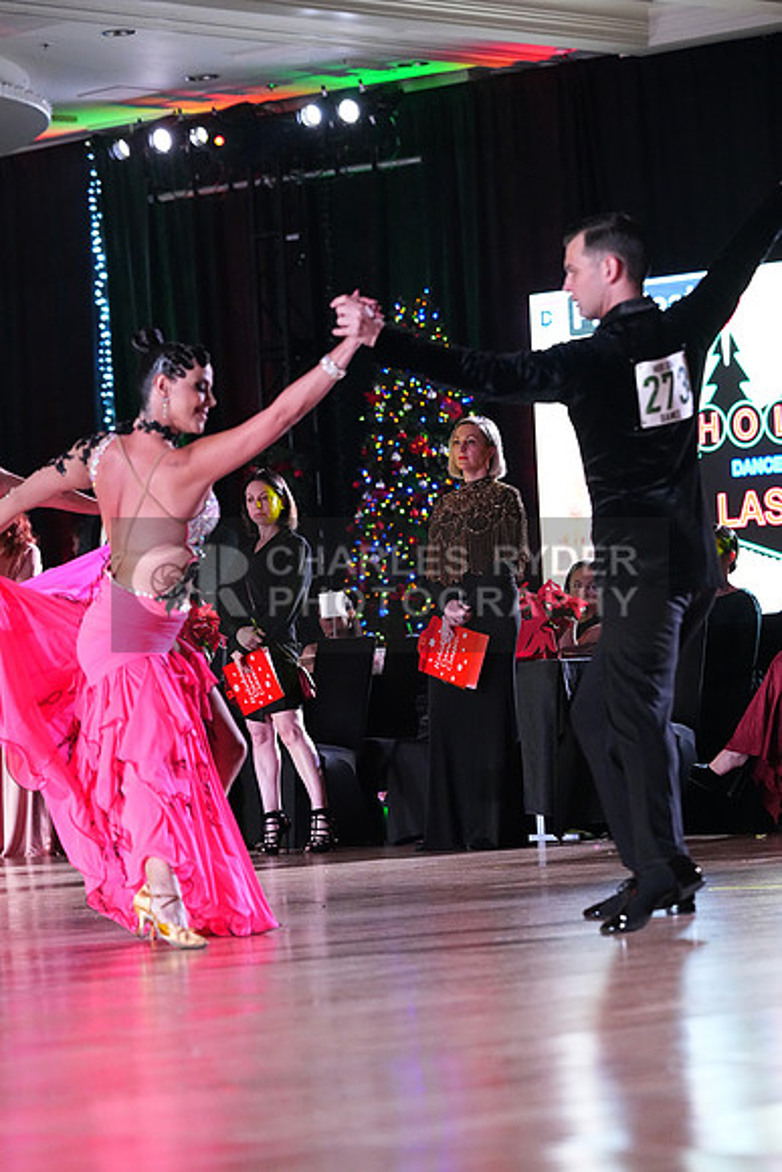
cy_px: 586
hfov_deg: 10.2
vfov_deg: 15.2
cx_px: 391
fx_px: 4396
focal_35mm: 135
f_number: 5
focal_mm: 135
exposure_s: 1/400
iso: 10000
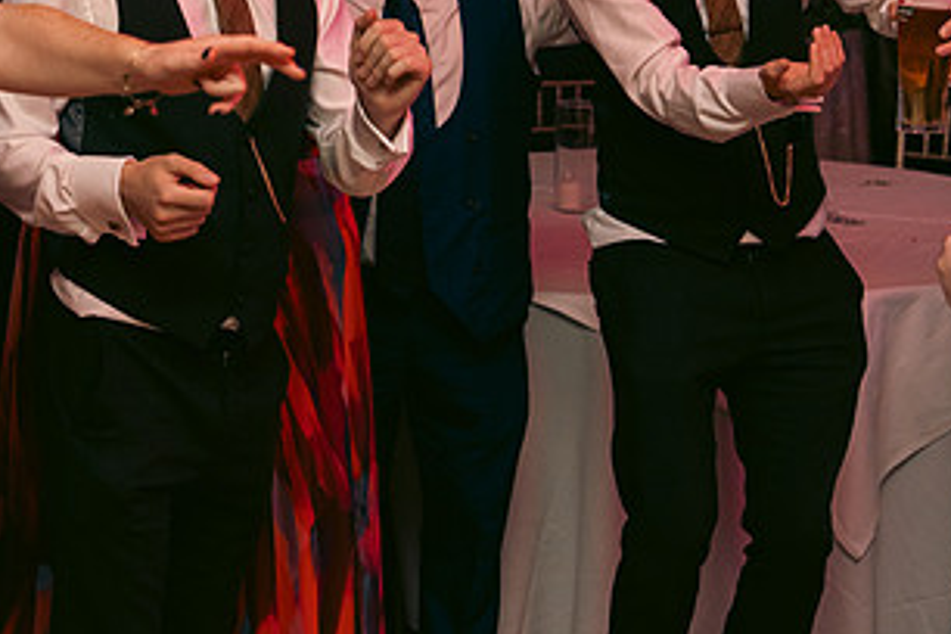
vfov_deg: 15.2
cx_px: 180
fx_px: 2351
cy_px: 48
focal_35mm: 89
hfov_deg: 22.5
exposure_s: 1/160
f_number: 3.5
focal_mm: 47
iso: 2500
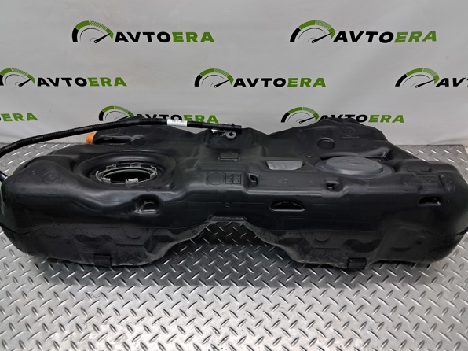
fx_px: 392
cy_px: 181
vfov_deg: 48.2
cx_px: 229
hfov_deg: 61.7
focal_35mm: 29
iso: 80
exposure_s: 1/50
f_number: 1.8
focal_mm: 4
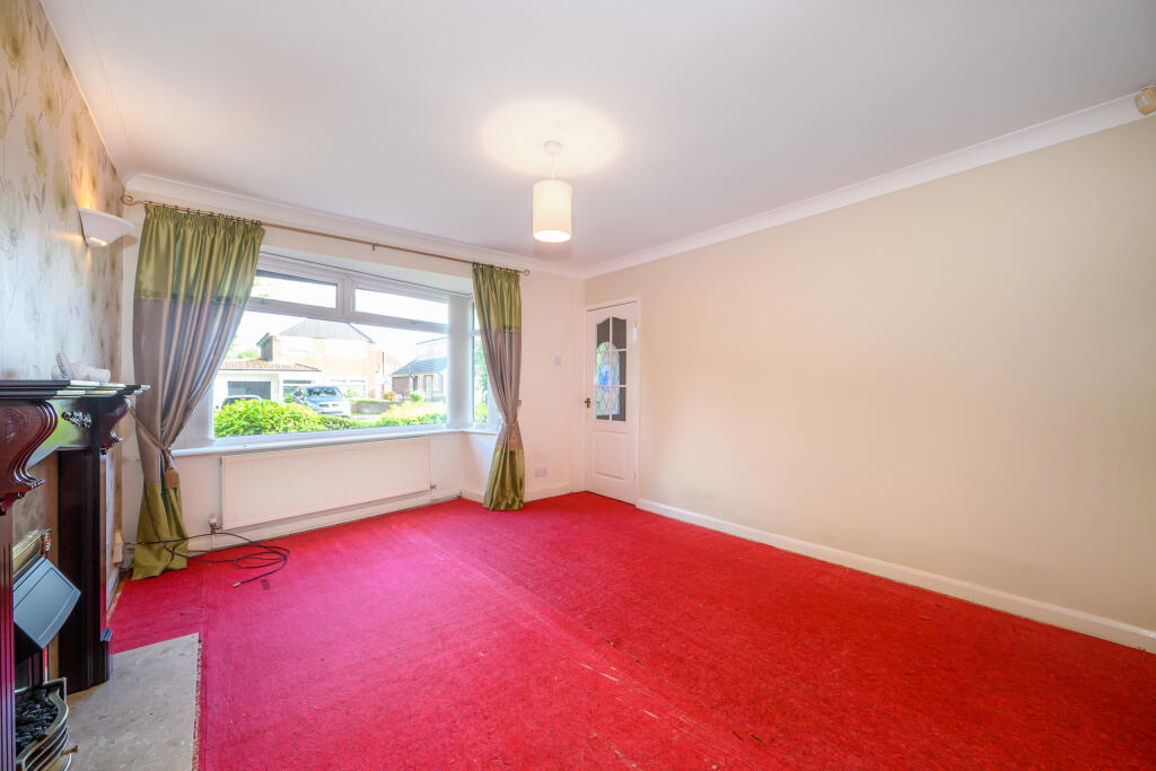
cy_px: 386
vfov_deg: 81.2
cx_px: 578
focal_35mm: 14
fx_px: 450
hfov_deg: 104.2
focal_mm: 14
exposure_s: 1/10
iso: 500
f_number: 8
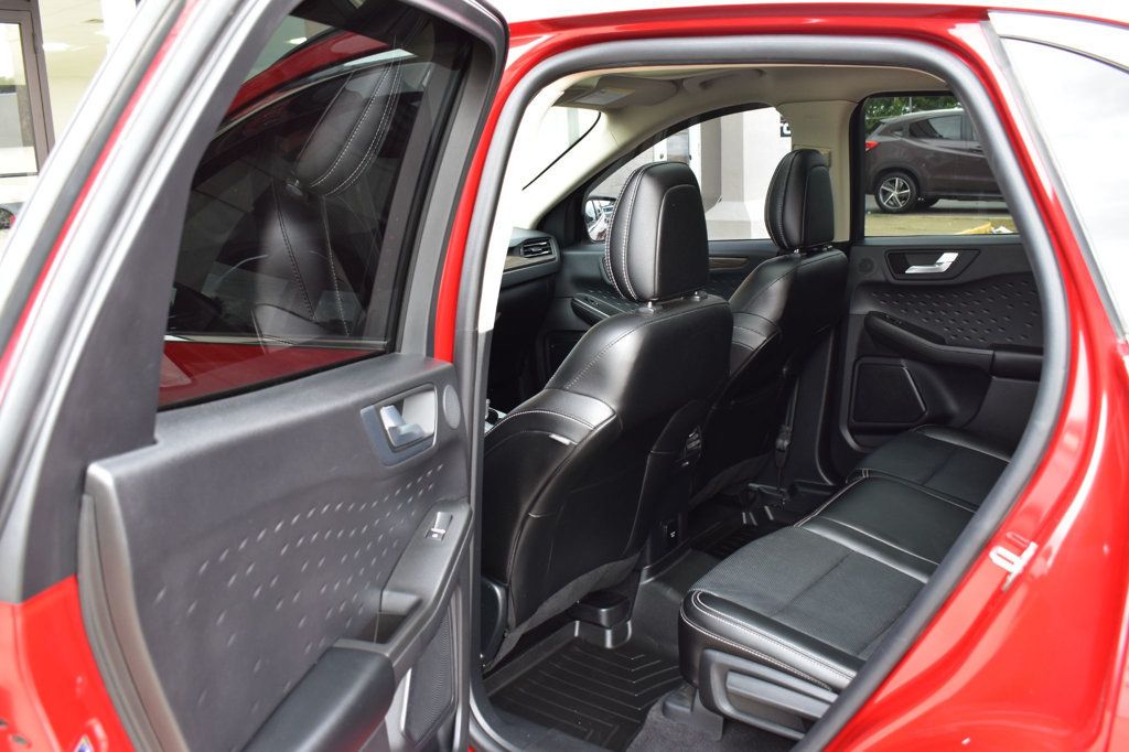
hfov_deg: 57.2
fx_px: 1035
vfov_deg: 39.9
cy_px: 376
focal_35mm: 33
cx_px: 564
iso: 400
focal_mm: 22
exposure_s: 1/15
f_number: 6.3
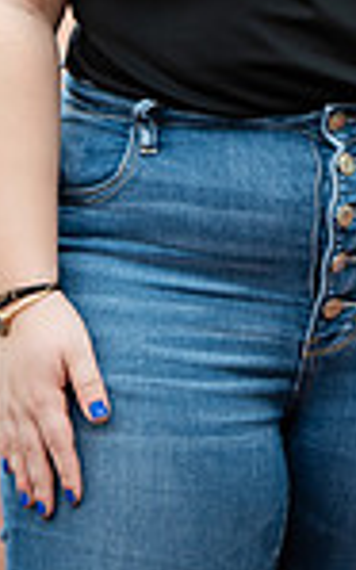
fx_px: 6464
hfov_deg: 3.2
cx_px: 291
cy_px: -187
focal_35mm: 416
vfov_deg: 5.0
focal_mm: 135
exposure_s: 1/200
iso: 64
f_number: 4
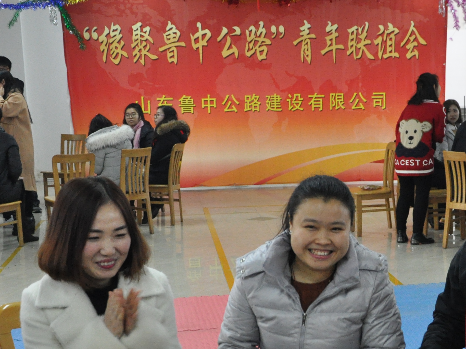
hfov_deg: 24.7
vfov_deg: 18.6
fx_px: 1050
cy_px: 298
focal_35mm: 78
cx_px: 362
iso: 1600
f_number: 3.8
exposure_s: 1/50
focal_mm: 24
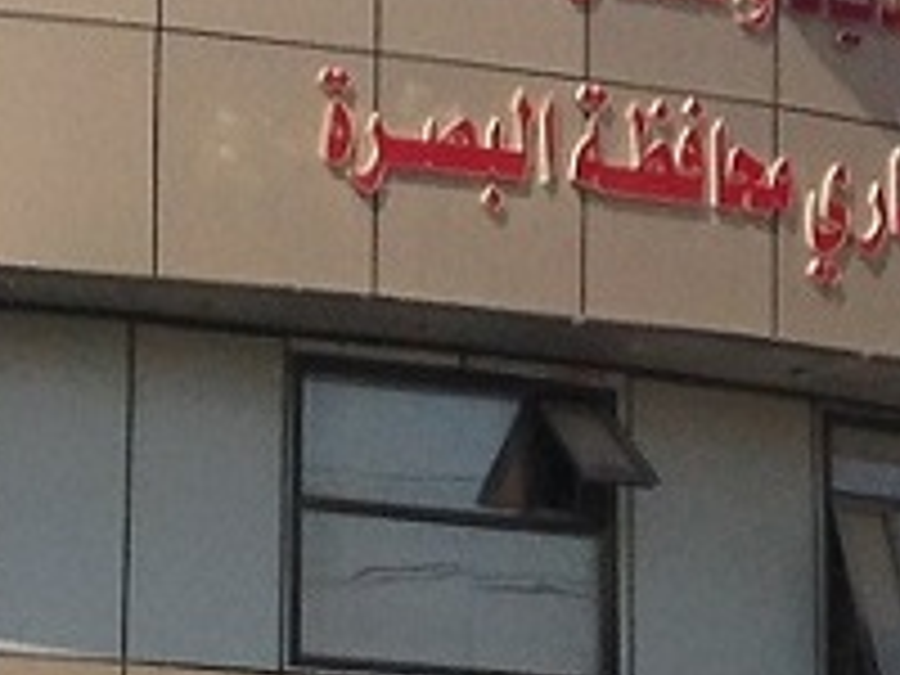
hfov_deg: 19.7
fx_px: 2574
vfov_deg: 14.6
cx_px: 670
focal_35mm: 99
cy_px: -38
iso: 50
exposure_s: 1/2710
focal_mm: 4.12
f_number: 2.4
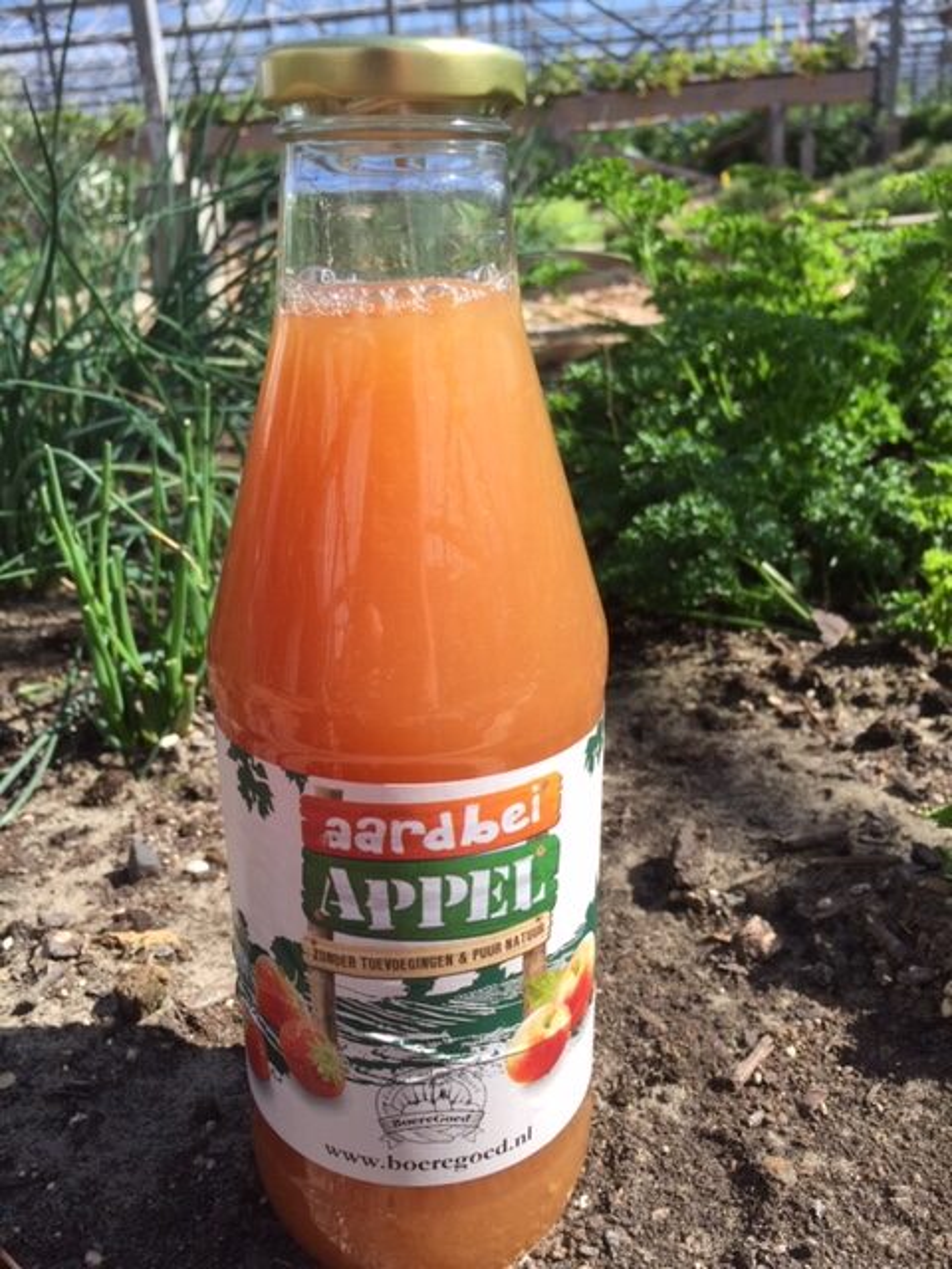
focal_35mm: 29
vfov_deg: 61.7
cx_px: 476
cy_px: 634
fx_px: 1063
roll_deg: +4.8
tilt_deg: -21.5
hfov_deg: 48.2
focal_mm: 4.15
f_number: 2.2
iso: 32
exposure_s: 1/760
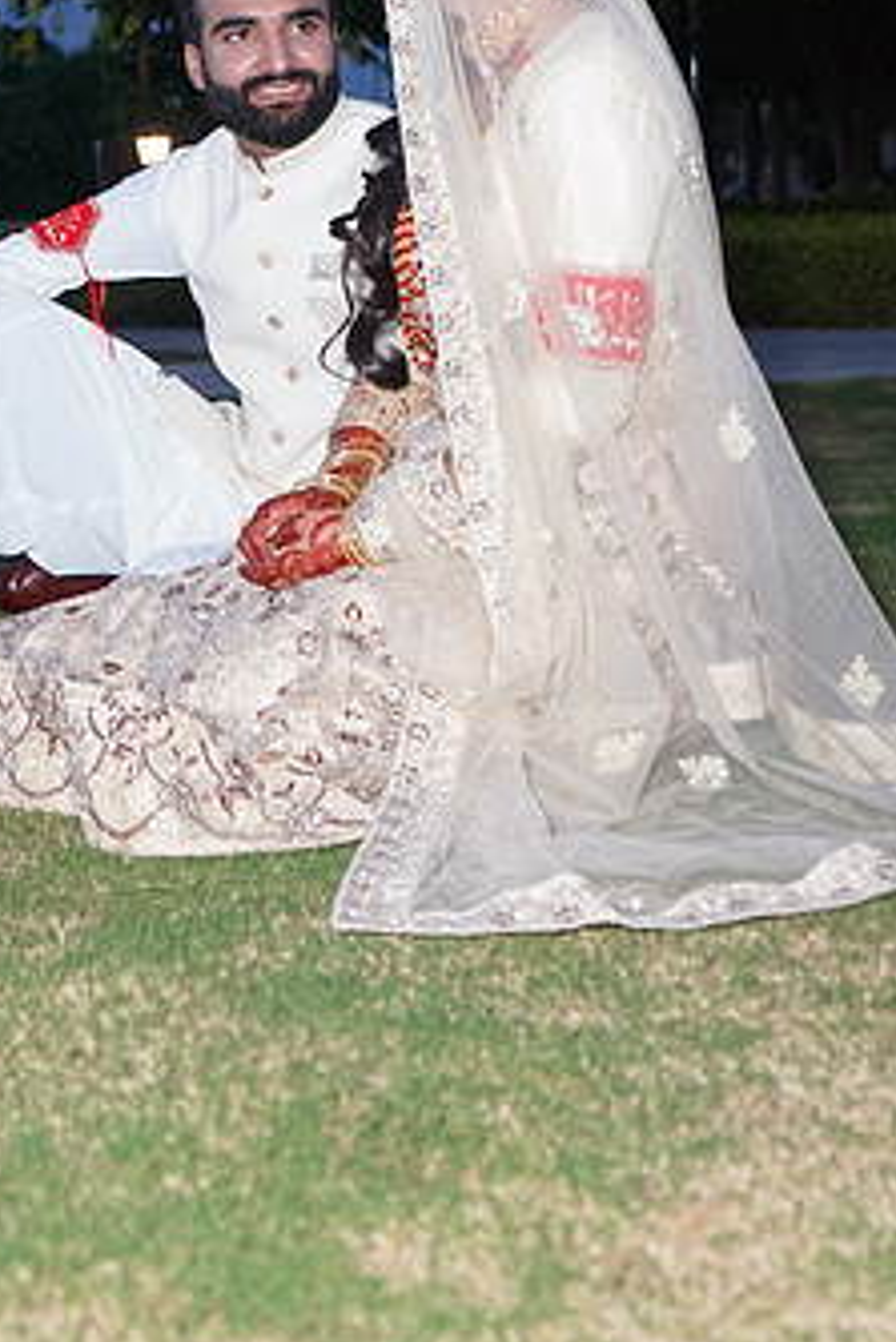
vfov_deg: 29.6
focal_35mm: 66
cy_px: 213
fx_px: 2461
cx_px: 263
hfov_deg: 20.5
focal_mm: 38
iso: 3200
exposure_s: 1/200
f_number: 4
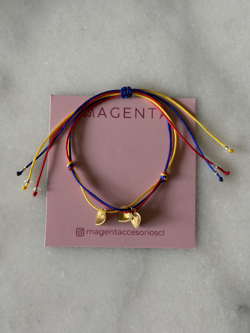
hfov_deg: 30.3
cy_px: 166
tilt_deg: -80.8
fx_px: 462
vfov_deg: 39.7
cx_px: 125
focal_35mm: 48
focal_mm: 6.76
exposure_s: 1/65
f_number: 1.78
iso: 100
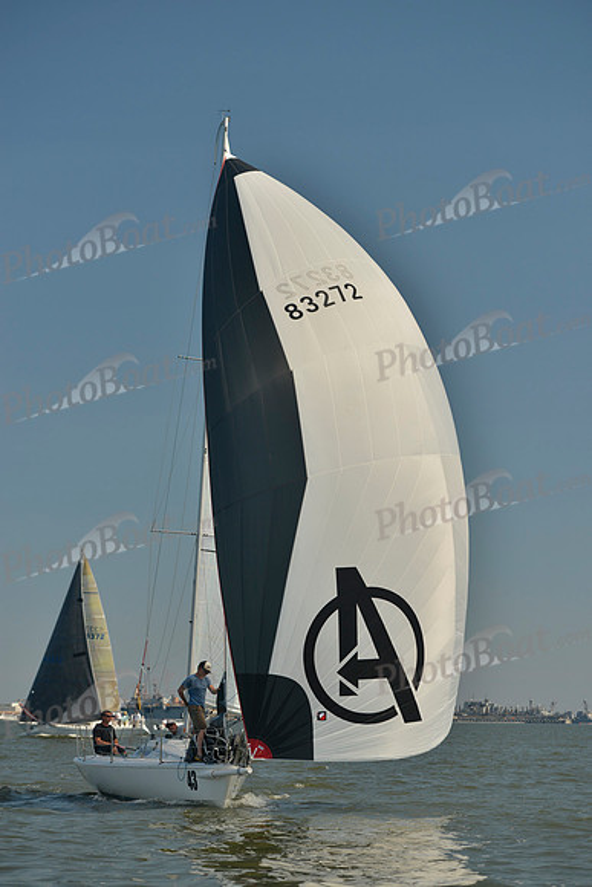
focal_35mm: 98
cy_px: 444
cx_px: 296
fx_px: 2416
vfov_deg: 20.8
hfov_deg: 14.0
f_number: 5
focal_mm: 98
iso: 200
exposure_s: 1/1250
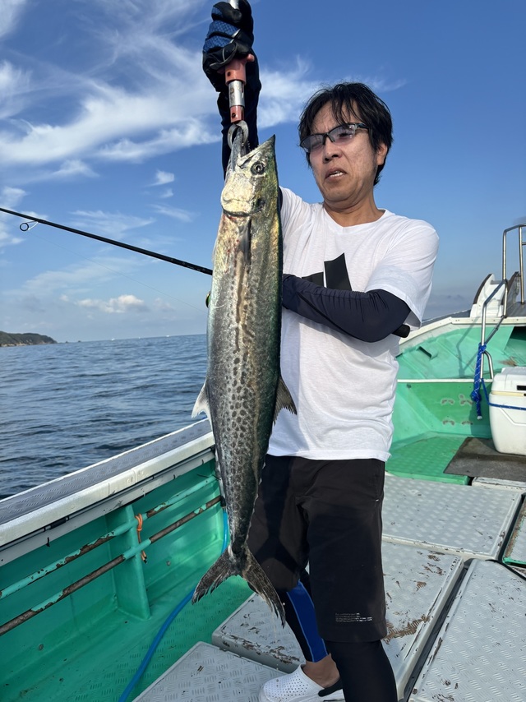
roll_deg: +3.9
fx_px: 527
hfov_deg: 53.0
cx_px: 263
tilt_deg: -2.6
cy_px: 351
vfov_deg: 67.3
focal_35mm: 26
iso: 50
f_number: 1.6
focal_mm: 5.96
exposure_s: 1/3106
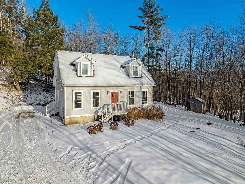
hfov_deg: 71.6
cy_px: 92
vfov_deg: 56.8
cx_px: 122
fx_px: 170
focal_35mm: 24
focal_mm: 12.29
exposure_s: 1/1600
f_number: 2.8
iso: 100
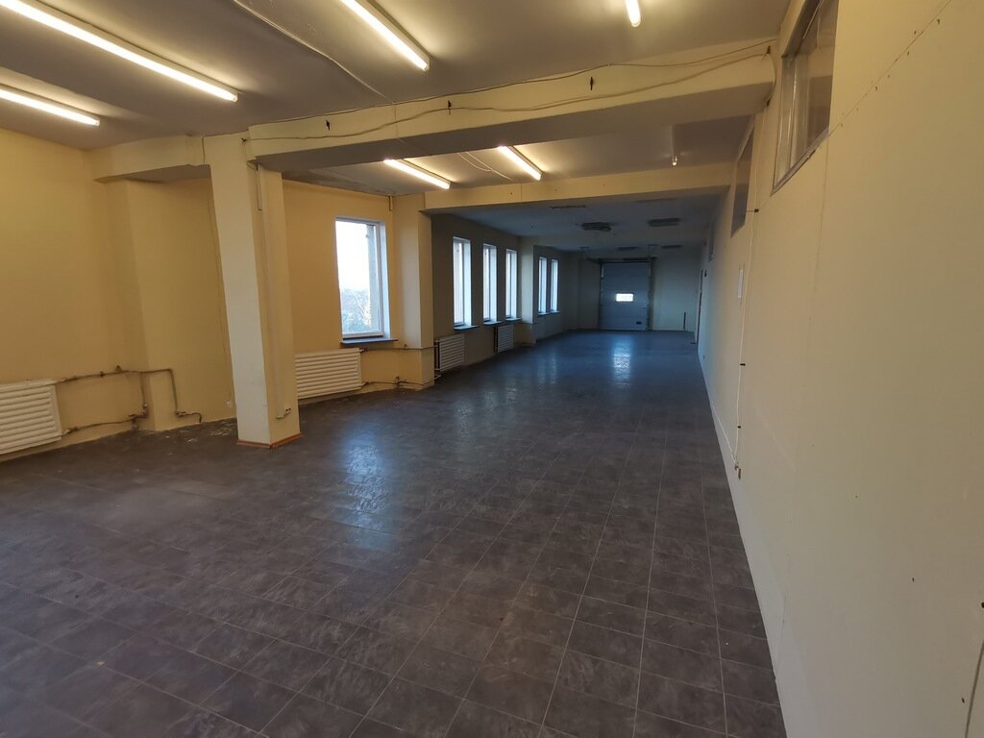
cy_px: 369
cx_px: 492
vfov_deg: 74.7
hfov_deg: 91.0
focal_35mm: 17
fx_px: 483
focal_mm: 1.78
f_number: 2.4
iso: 80
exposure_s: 1/50
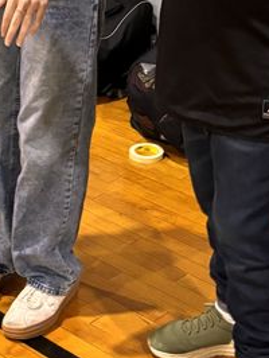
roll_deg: -1.6
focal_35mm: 100
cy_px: 40
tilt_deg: -19.0
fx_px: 1034
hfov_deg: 14.8
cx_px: 156
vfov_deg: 19.3
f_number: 1.6
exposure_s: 1/60
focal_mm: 5.96
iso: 500
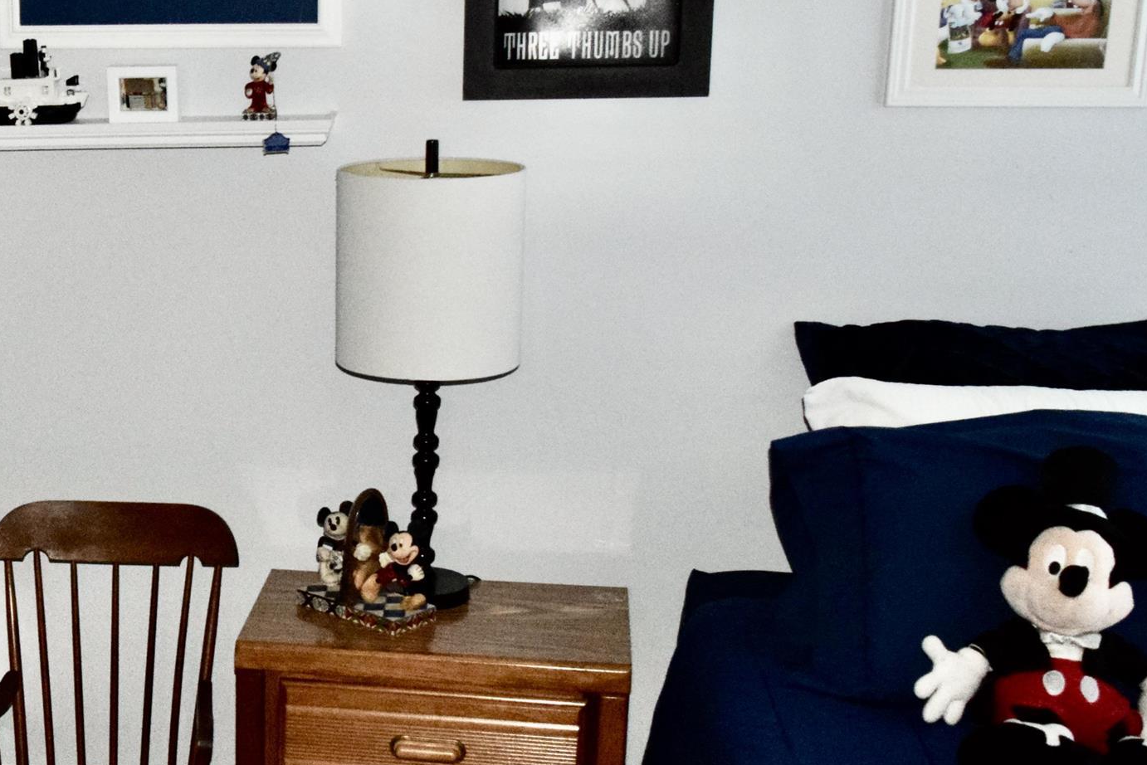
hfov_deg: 31.6
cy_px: 490
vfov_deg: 22.6
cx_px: 88
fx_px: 1912
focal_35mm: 60
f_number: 3.5
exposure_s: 1/60
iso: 2800
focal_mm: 18
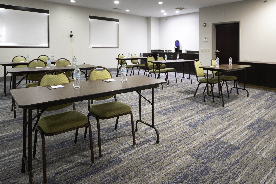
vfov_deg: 57.2
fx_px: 169
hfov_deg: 78.6
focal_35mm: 22
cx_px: 138
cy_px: 92
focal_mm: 22
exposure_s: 5
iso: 100
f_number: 5.6
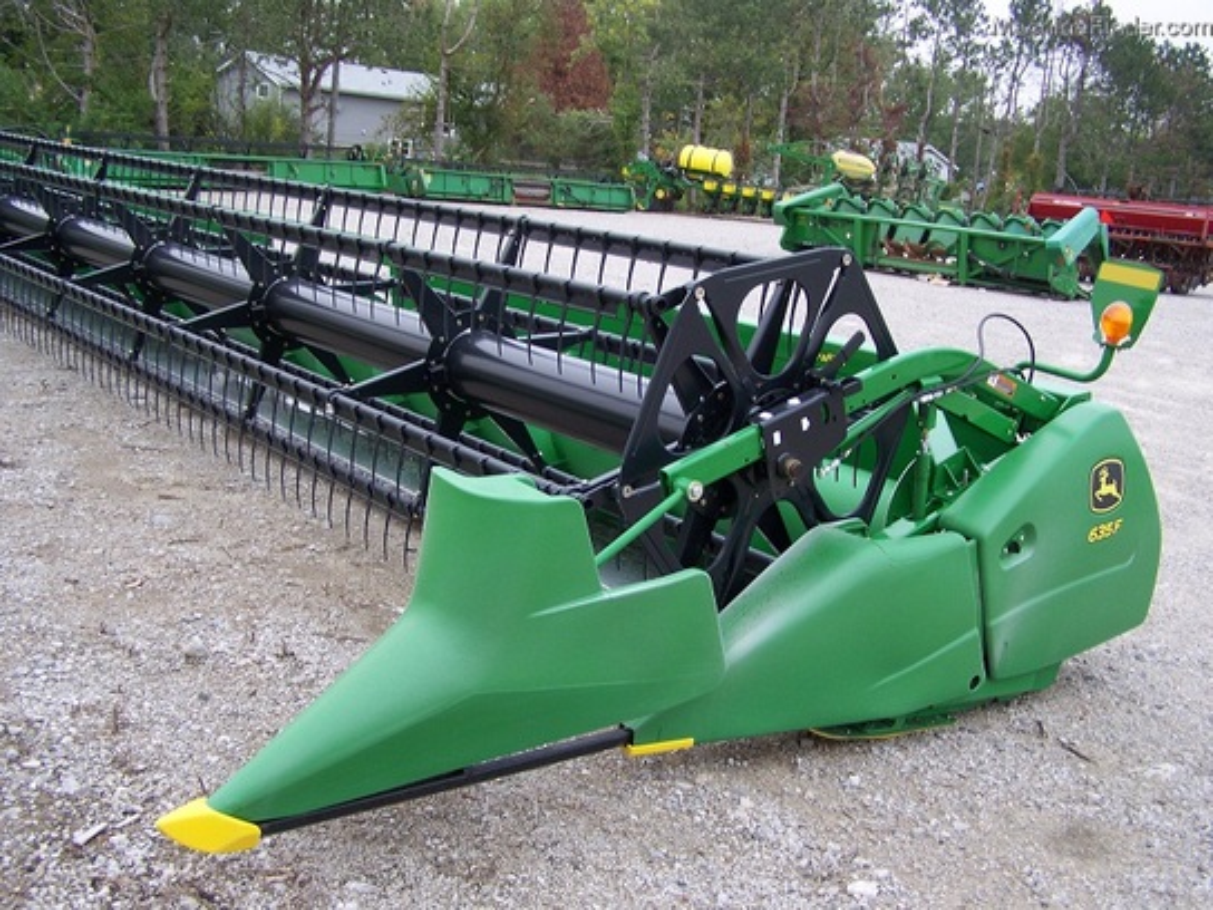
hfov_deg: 49.0
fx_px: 1332
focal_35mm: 38
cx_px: 606
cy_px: 455
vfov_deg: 37.7
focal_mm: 6.3
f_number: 2.8
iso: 64
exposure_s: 1/80
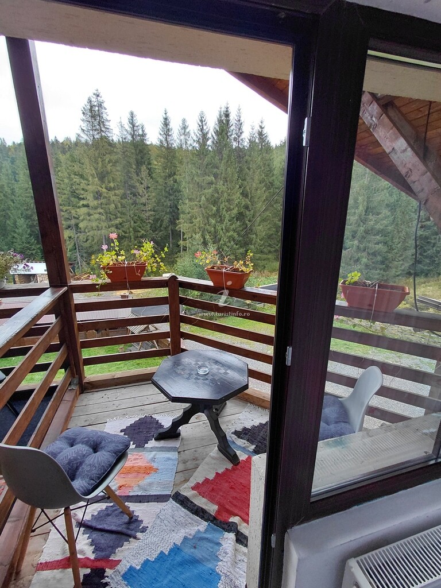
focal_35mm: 16
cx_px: 220
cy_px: 294
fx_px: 272
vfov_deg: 94.5
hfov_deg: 78.1
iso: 40
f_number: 2.2
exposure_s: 1/128
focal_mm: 1.64
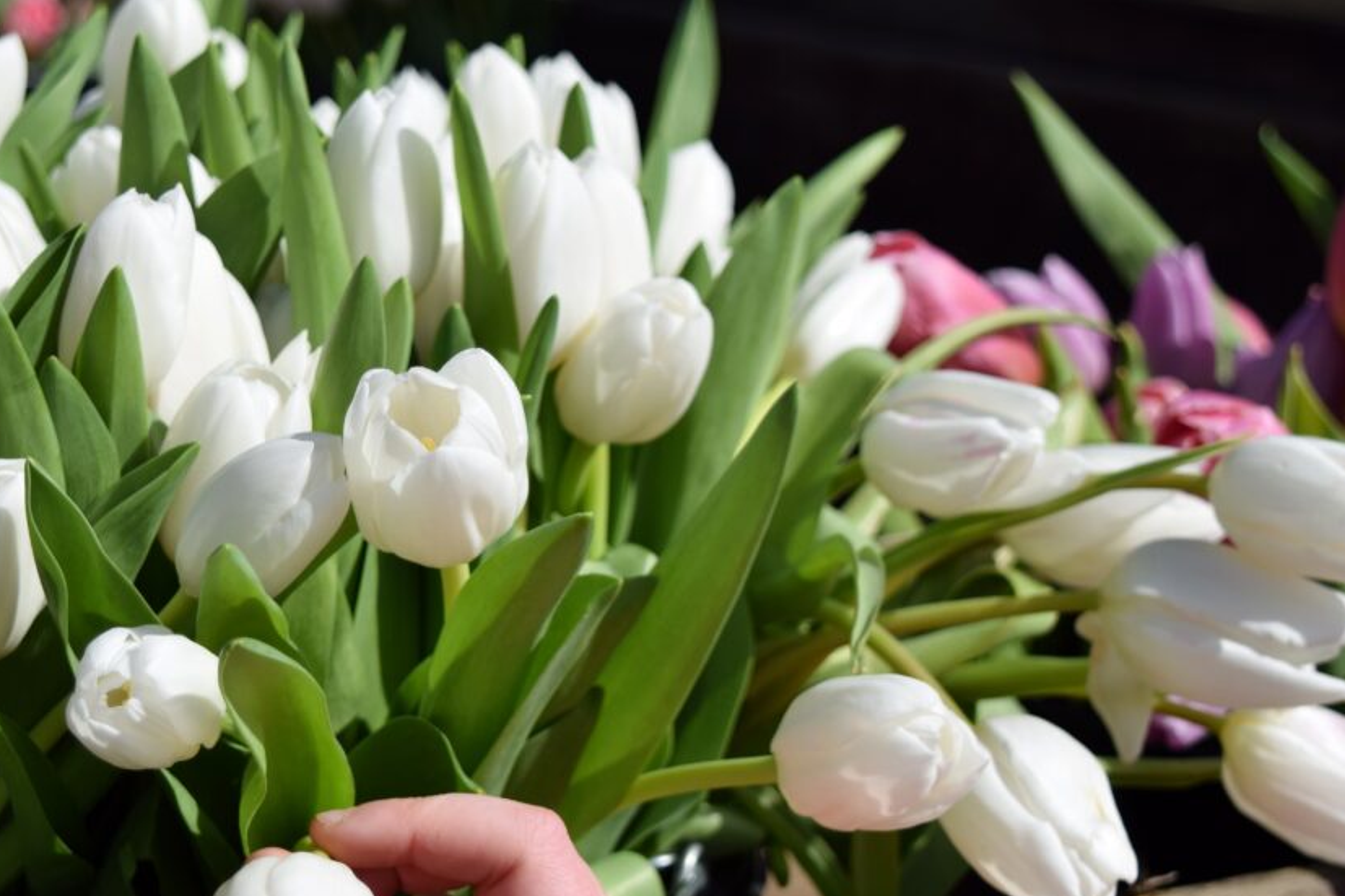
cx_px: 382
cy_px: 517
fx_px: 3511
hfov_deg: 21.5
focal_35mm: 94
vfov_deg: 14.5
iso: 100
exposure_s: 1/1600
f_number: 4.8
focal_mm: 36
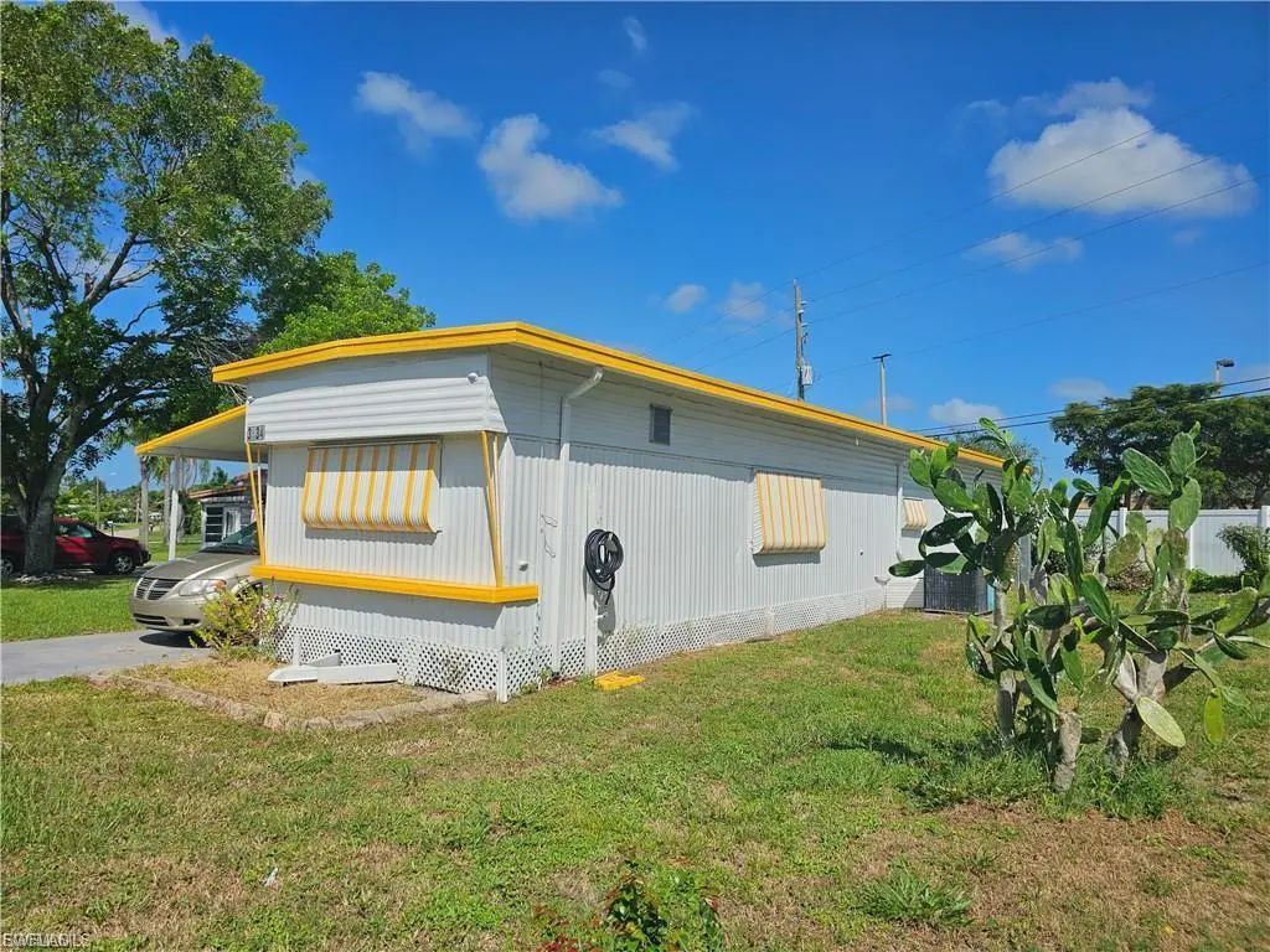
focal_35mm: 23
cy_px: 476
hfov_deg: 73.9
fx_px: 844
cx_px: 635
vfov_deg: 58.9
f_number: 1.7
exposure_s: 1/1910
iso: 10
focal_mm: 6.3
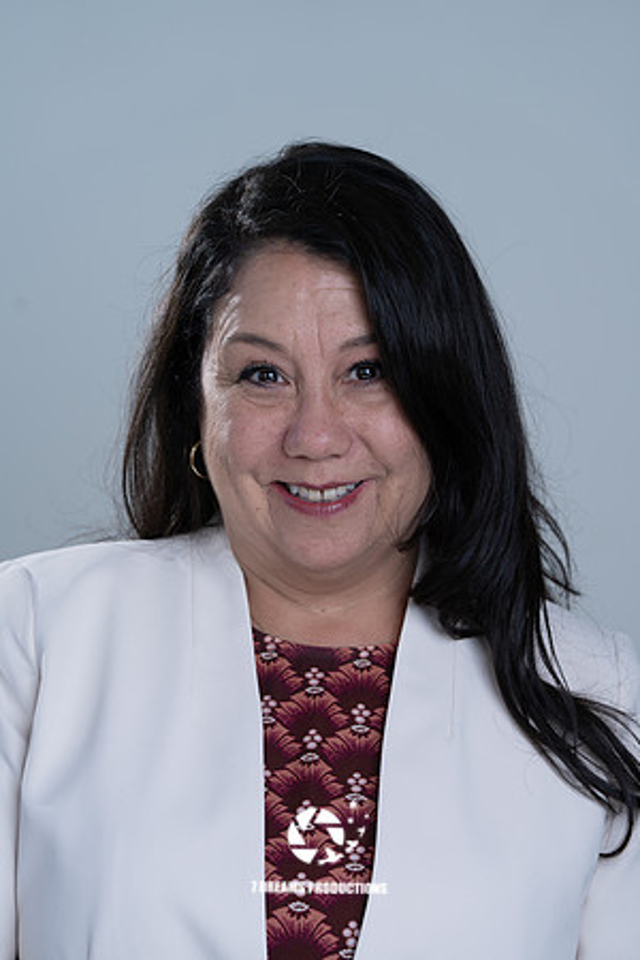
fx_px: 4160
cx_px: 320
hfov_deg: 8.8
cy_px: 480
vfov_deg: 13.2
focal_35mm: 156
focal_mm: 156
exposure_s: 1/200
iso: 160
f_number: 5.6
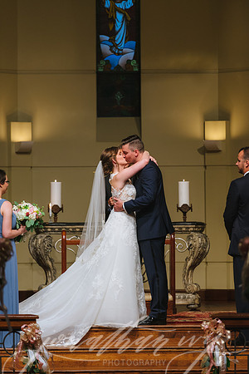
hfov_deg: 6.9
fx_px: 2075
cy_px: 187
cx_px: 124
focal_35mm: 200
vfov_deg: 10.3
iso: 1600
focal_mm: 200
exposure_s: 1/200
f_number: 2.8
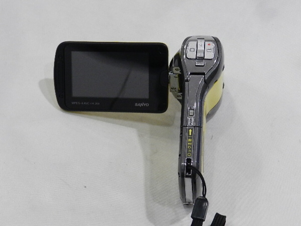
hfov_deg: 23.3
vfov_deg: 17.6
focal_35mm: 84
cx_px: 150
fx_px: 730
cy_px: 113
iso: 800
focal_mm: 14.9
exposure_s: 1/100
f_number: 4.4
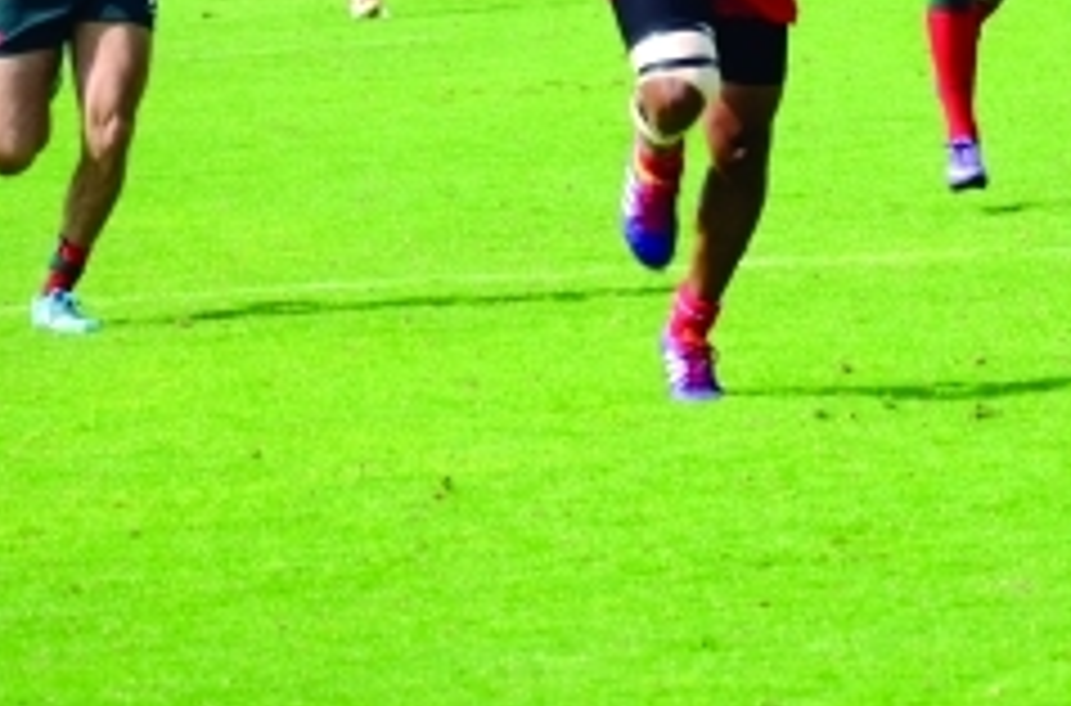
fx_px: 12553
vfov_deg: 3.2
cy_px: -133
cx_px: 986
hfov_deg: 4.9
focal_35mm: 423
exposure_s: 1/400
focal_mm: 105
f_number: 5.6
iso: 100
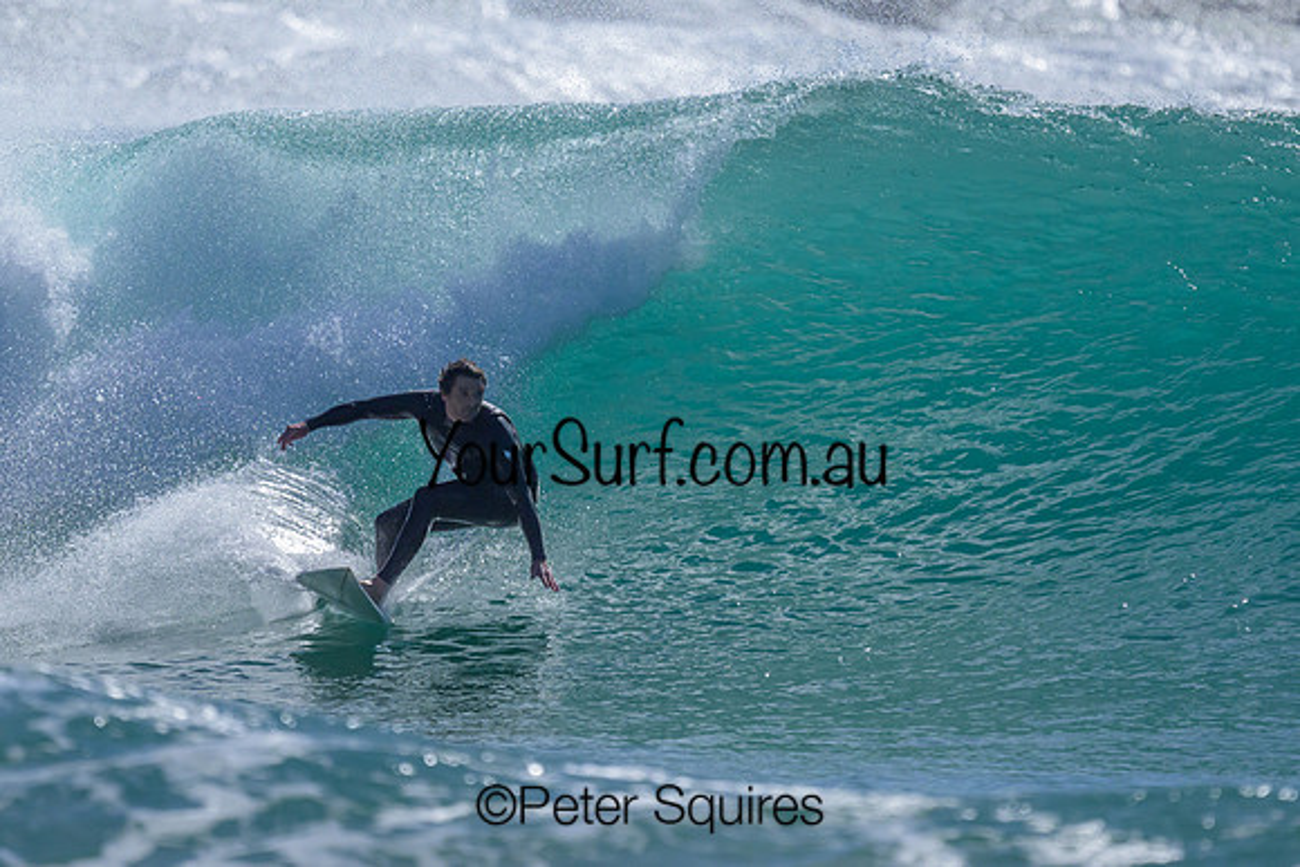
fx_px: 39602
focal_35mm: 1096
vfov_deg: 1.3
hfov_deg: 1.9
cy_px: 273
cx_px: 708
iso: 1400
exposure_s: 1/2000
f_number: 6.3
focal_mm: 800
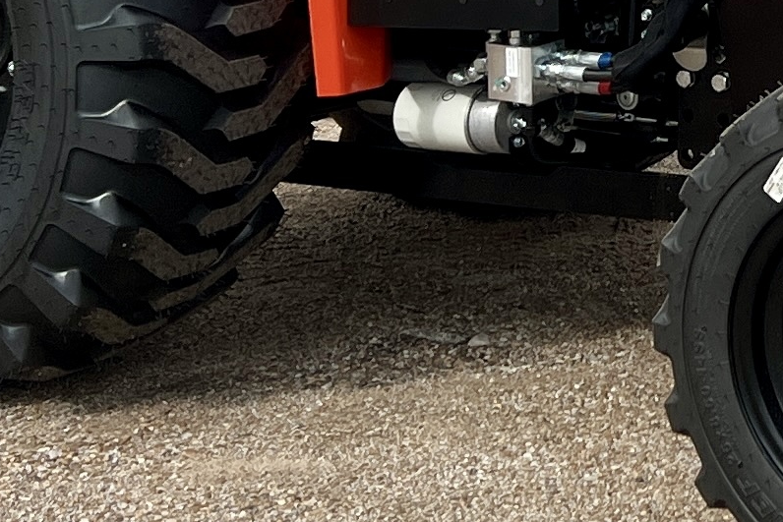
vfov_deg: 9.4
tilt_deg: -1.0
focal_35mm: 137
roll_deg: +0.1
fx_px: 2980
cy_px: -492
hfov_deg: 14.0
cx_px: 1172
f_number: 1.5
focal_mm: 5.7
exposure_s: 1/3460
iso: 50
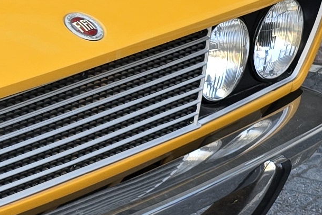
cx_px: -378
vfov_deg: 8.7
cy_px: 154
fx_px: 1404
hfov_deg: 11.4
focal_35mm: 157
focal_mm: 6.3
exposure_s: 1/180
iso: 25
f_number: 1.7
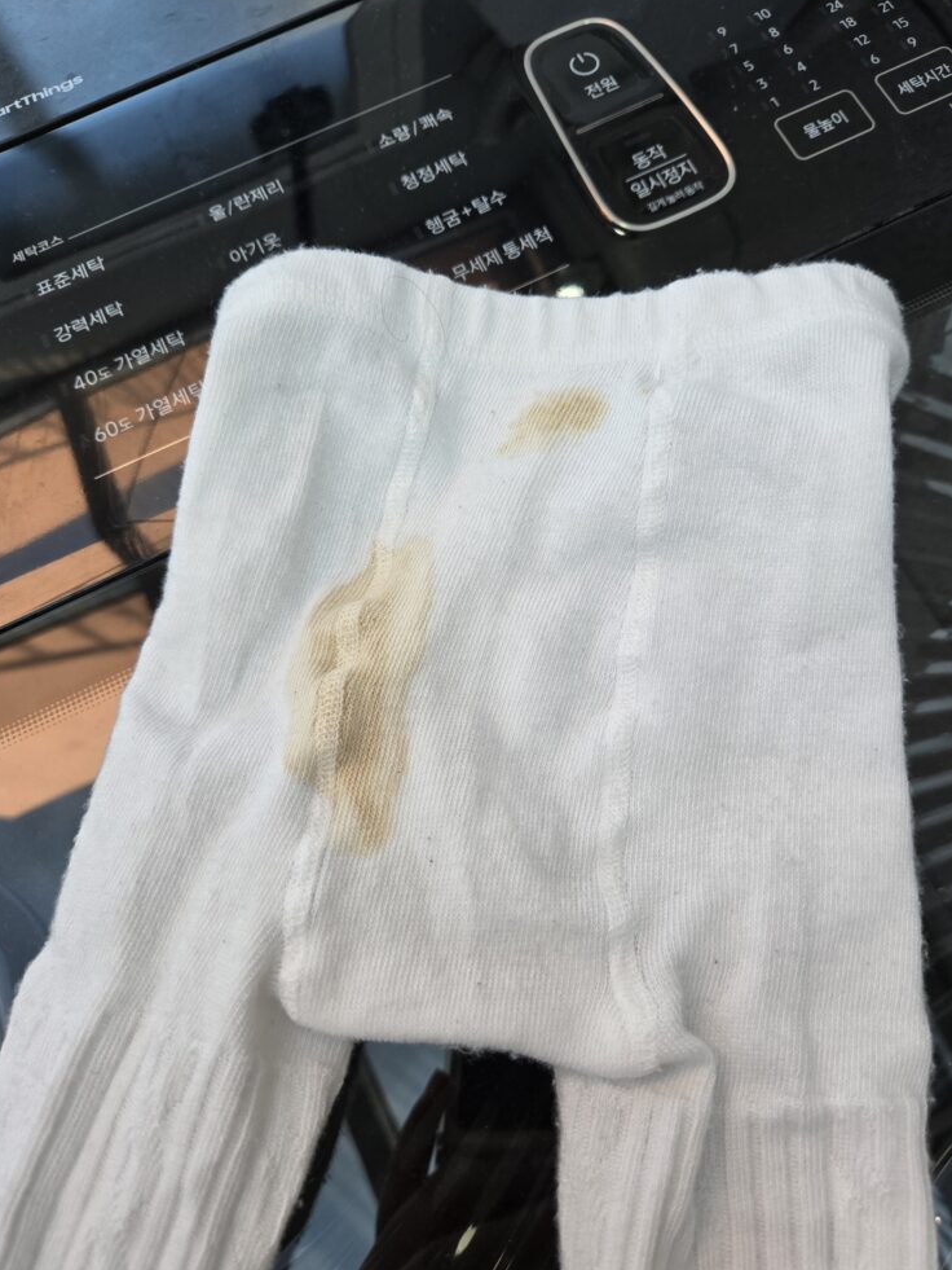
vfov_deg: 71.6
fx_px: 880
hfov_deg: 56.8
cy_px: 630
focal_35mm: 24
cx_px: 488
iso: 100
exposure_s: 1/508
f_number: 1.8
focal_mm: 5.4
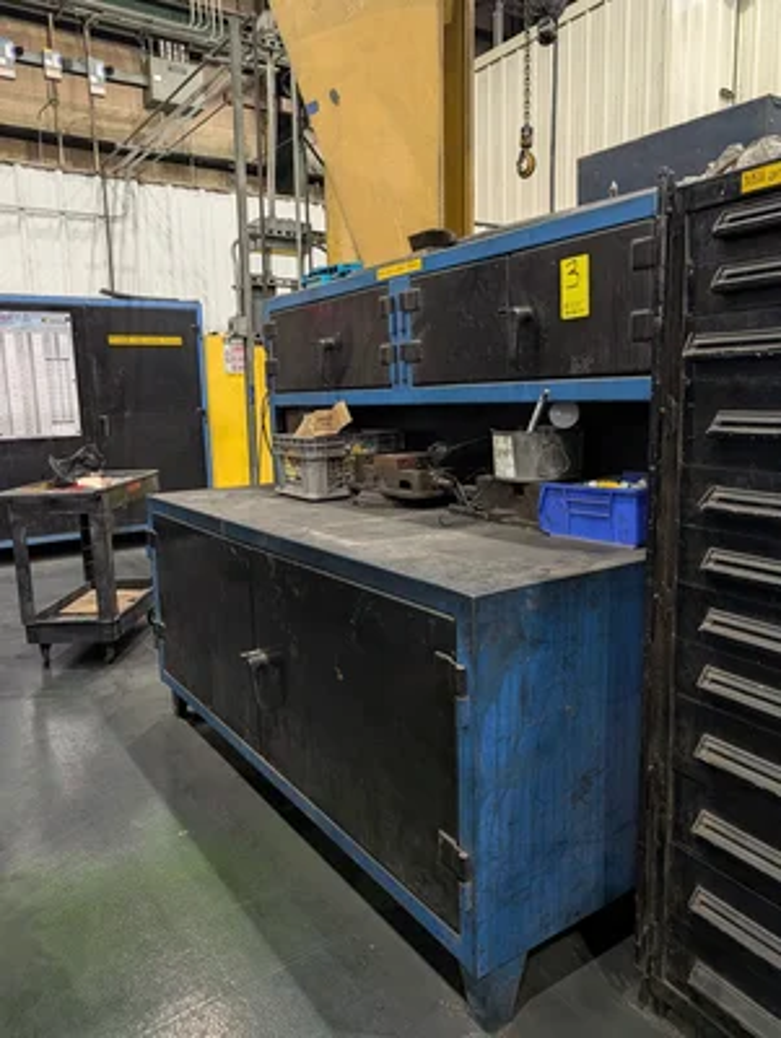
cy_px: 519
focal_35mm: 24
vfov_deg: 71.5
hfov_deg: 56.9
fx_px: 720
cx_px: 390
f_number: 1.68
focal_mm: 6.9
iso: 790
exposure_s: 1/171
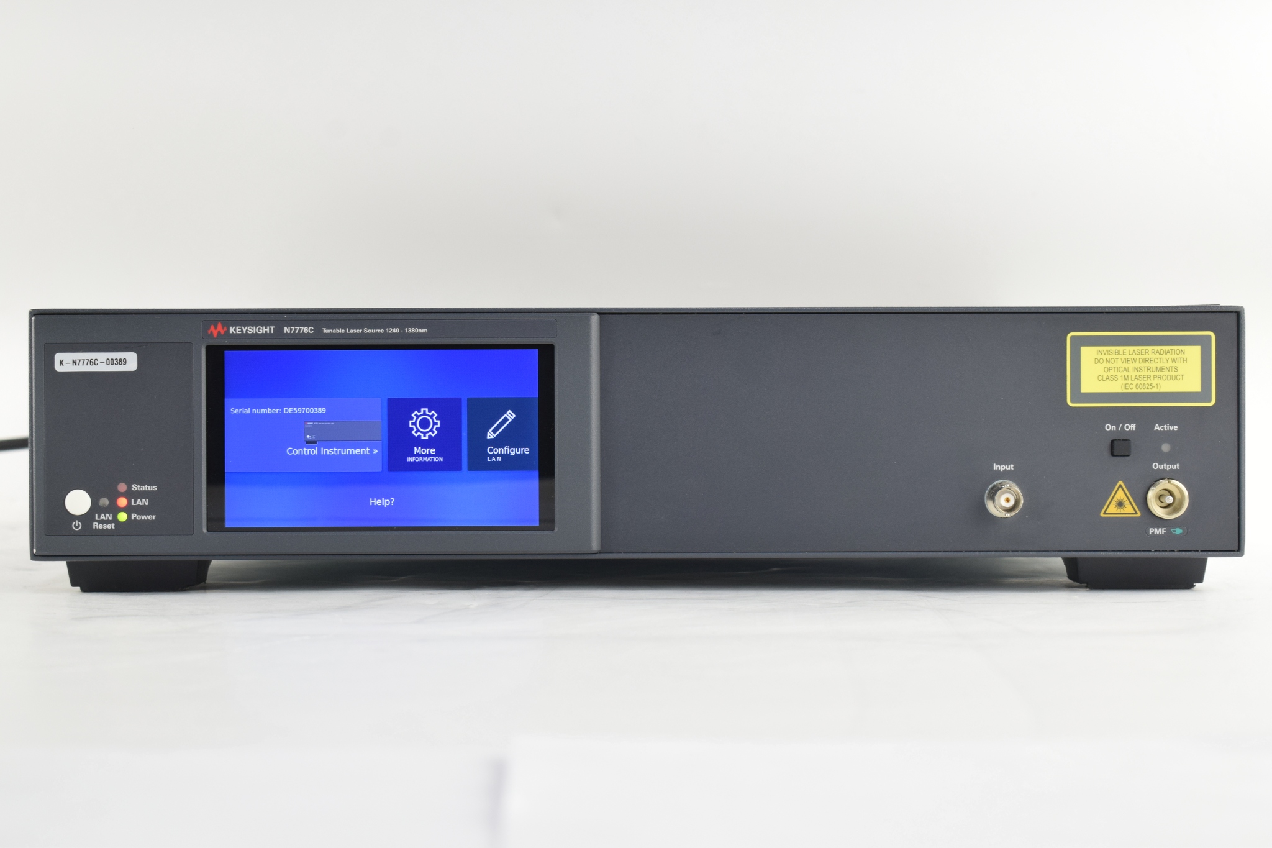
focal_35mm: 72
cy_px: 424
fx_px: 2544
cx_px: 636
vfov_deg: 18.9
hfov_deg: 28.1
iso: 400
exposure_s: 1/30
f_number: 10
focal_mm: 48
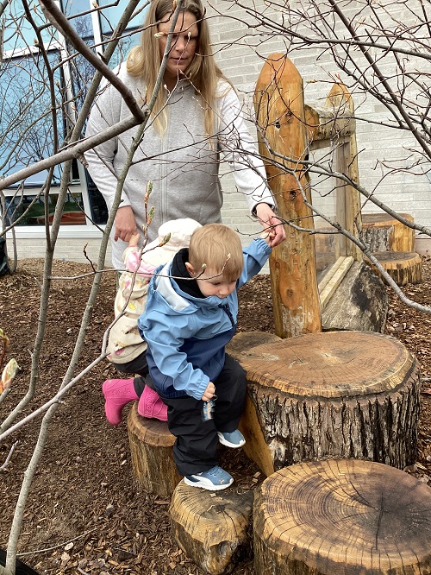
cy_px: 288
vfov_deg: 58.3
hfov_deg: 45.5
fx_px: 514
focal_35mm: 31
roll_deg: +3.8
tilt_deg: -14.7
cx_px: 216
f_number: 2.4
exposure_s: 1/100
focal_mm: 3.3
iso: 25
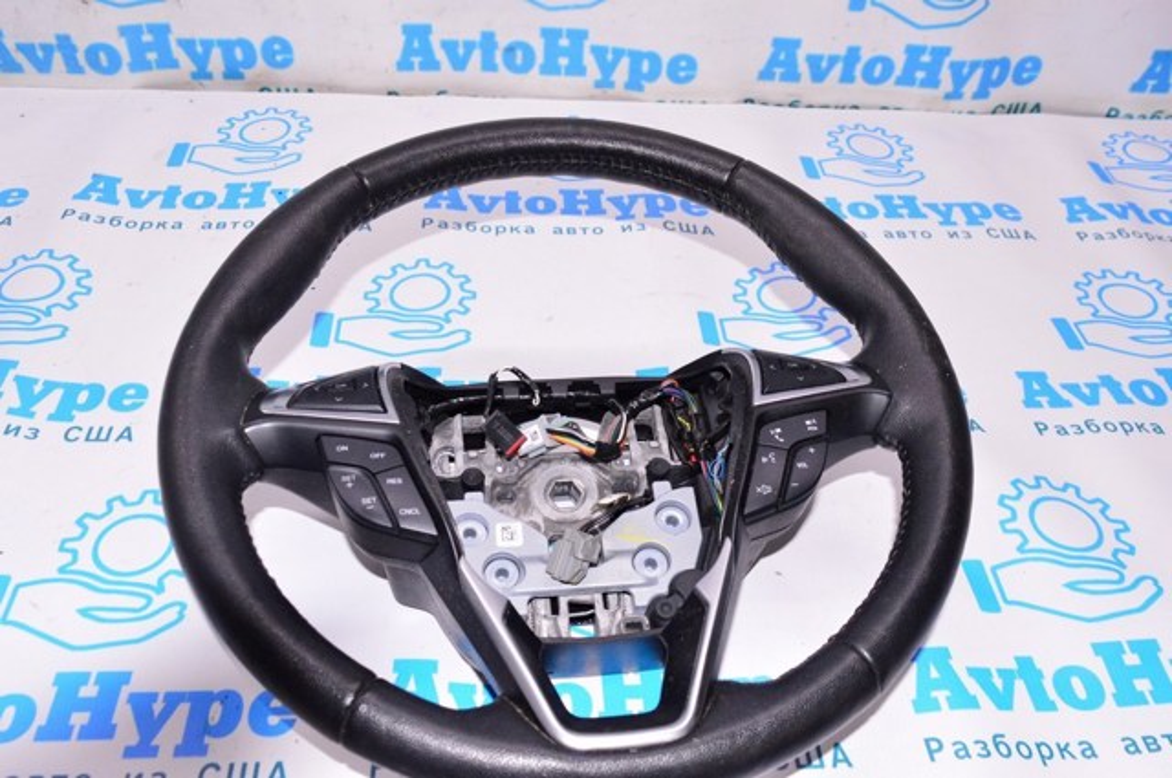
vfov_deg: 39.9
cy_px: 389
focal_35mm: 33
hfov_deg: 57.3
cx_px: 586
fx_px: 1073
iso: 1600
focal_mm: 22
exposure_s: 1/125
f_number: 8
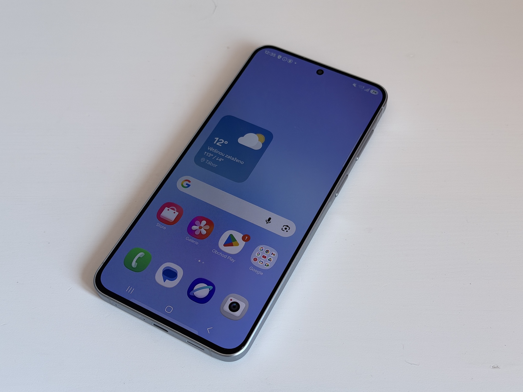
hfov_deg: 39.7
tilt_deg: -57.2
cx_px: 262
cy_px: 196
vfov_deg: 30.3
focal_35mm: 48
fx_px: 725
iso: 64
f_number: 1.78
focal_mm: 6.76
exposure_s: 1/121
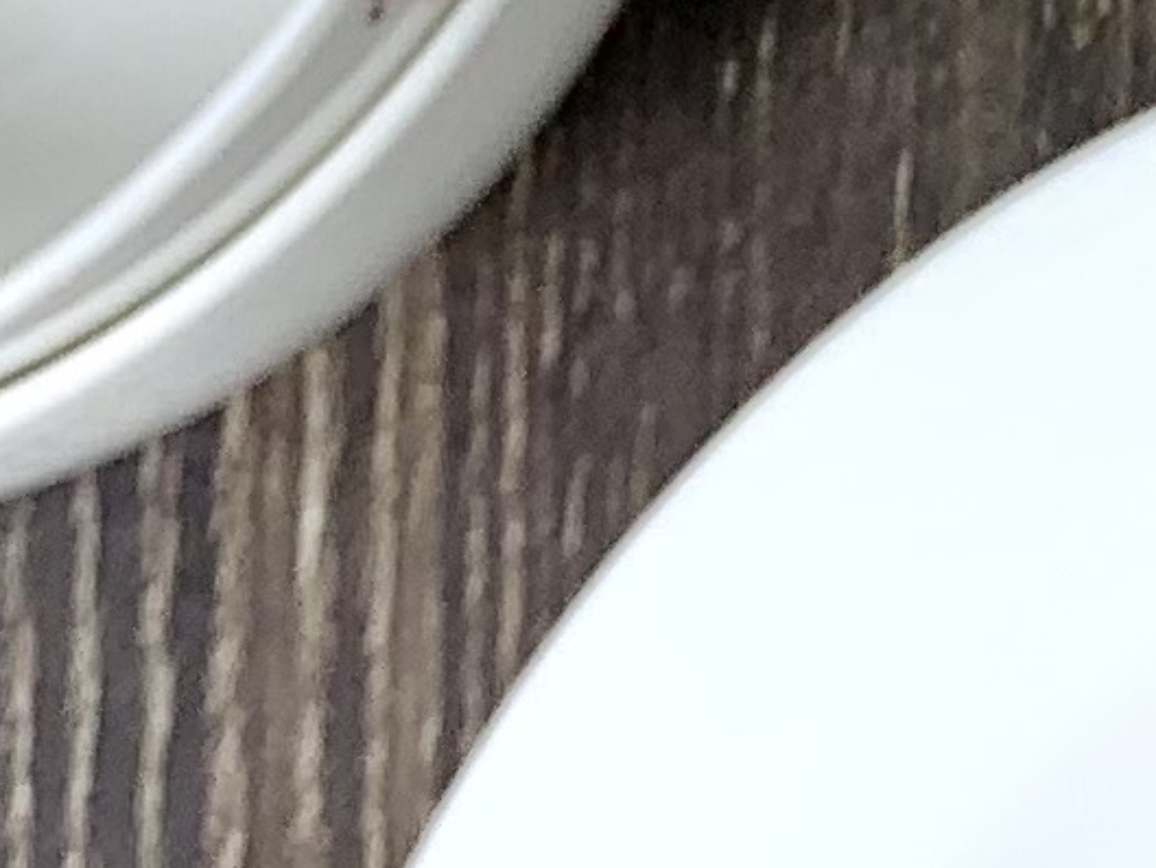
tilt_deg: -68.5
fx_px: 6614
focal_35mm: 198
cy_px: -1028
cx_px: 2801
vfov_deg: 7.2
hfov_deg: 9.0
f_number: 1.8
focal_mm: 4.25
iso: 25
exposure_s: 1/243
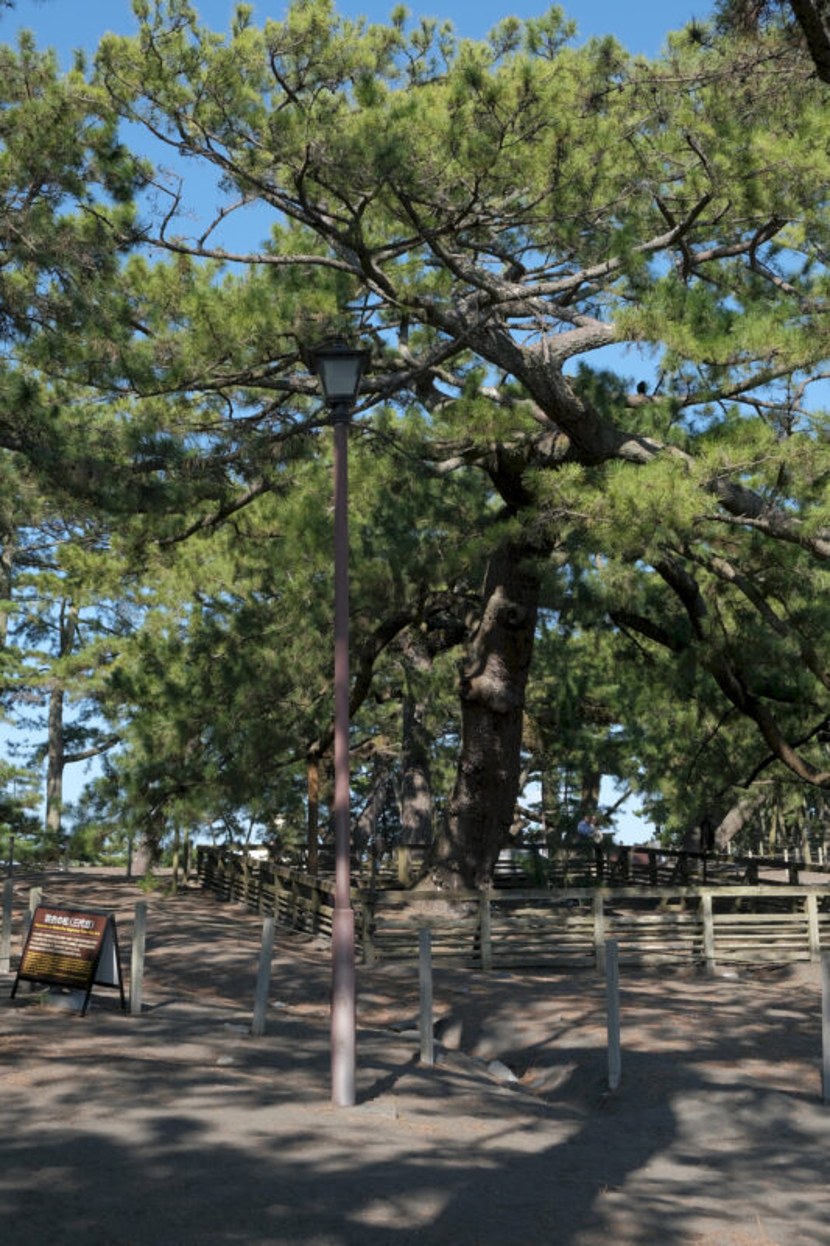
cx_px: 415
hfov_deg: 29.9
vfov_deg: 43.6
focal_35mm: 45
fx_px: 1557
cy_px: 623
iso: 200
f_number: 6.4
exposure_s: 1/500
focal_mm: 30.2
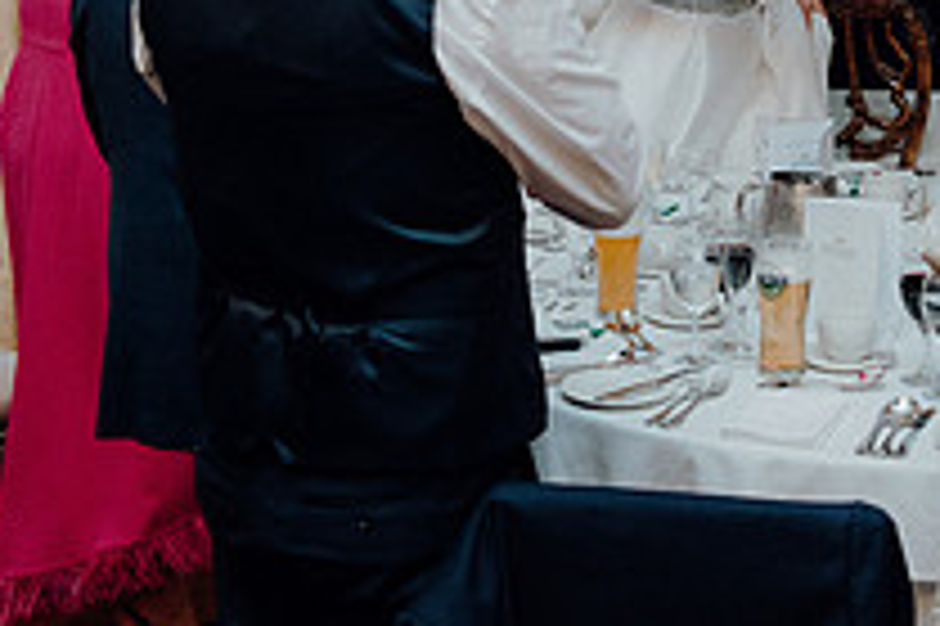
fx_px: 1957
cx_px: 787
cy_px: 74
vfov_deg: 17.9
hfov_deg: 26.4
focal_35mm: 75
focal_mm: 27
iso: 2500
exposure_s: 1/160
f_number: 3.5
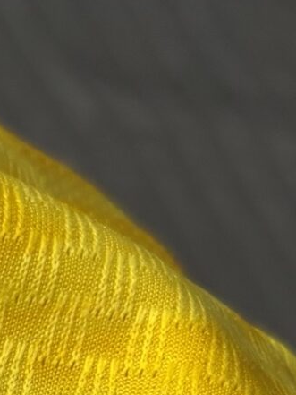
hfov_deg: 9.5
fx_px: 1721
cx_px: -190
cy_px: 853
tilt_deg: -71.6
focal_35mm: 151
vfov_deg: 11.5
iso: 100
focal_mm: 5.96
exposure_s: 1/50
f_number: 1.6
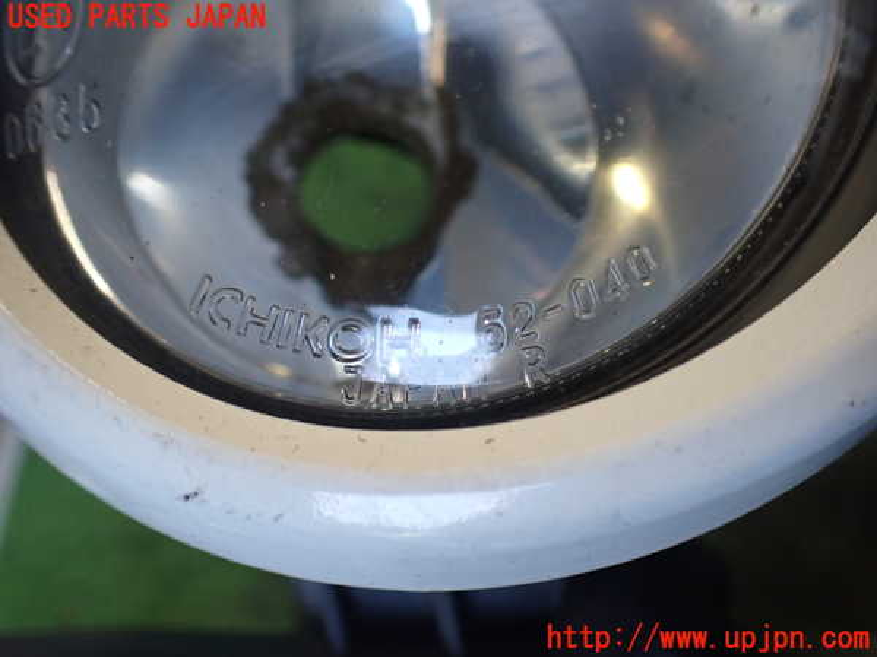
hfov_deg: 60.0
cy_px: 328
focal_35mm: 30
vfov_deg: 46.8
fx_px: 760
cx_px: 438
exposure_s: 1/125
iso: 400
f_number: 2.3
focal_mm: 5.4
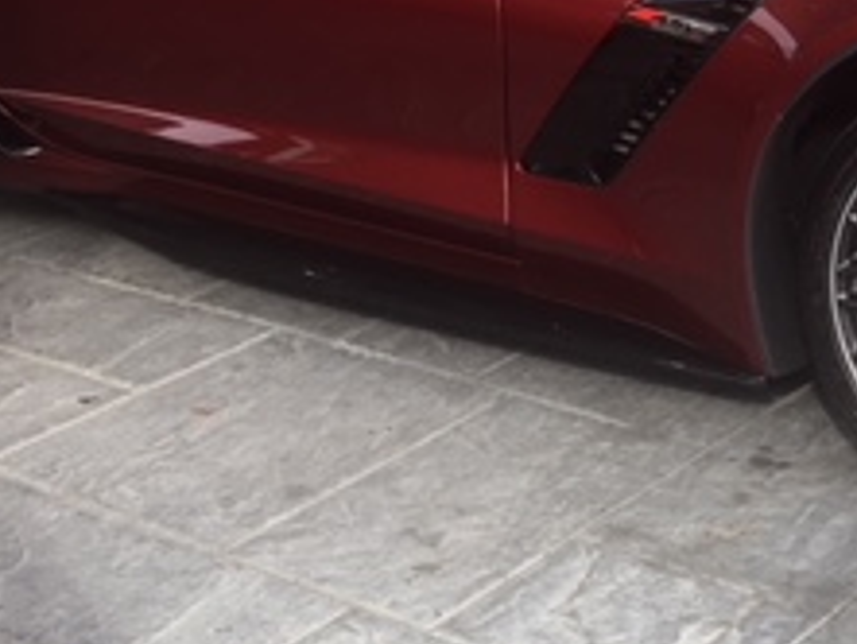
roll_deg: +1.4
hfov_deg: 23.1
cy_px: 136
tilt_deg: -11.8
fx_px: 2081
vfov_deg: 17.5
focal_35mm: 84
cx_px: 640
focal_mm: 4.15
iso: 25
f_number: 2.2
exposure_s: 1/126
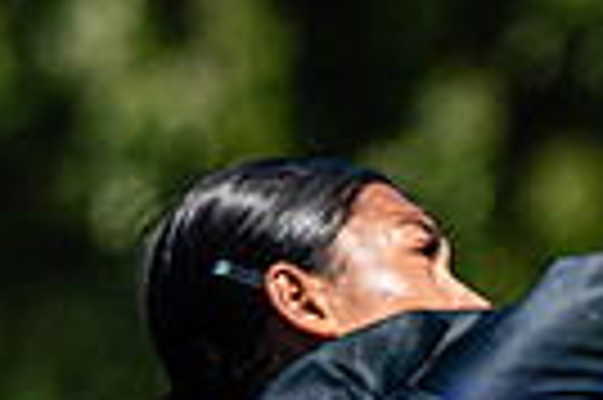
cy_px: 896
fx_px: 29695
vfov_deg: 0.8
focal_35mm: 1775
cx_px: 1270
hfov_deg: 1.2
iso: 100
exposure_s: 1/1250
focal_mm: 200
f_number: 3.2
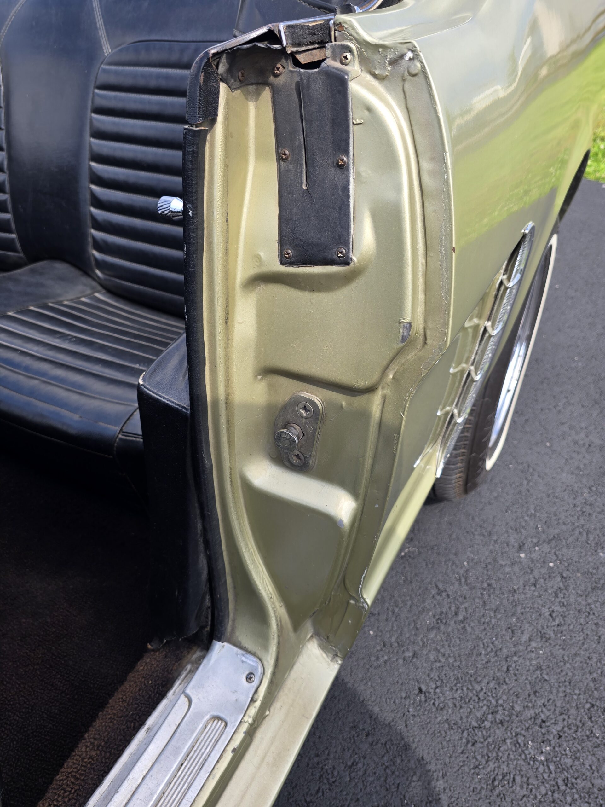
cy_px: 404
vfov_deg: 73.9
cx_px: 302
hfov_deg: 58.9
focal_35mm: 23
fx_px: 536
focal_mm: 6.3
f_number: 1.7
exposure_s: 1/267
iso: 12
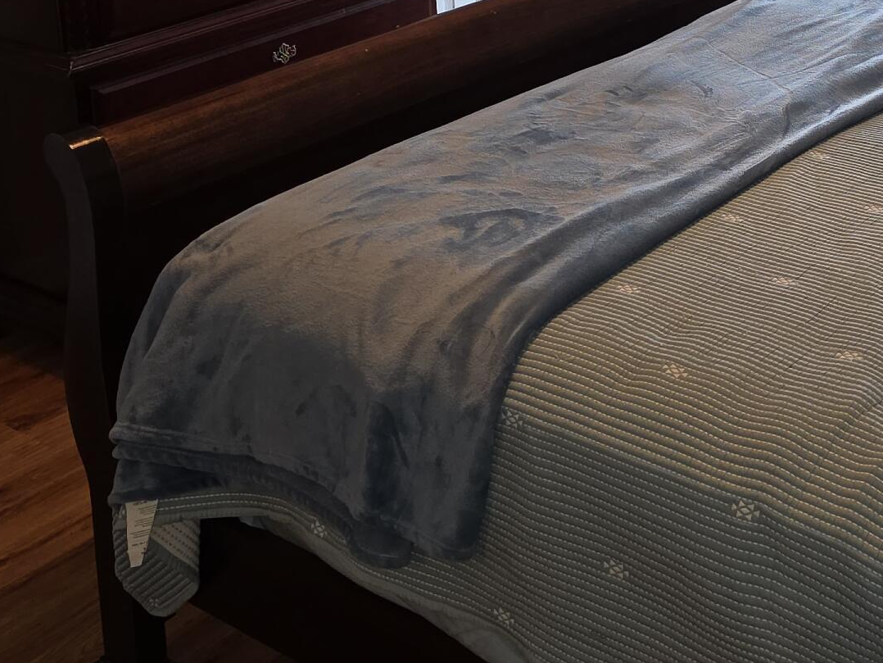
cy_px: -82
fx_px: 1633
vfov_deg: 21.6
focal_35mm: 64
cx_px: 761
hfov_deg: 29.3
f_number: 1.4
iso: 50
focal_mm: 6.5
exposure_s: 1/60
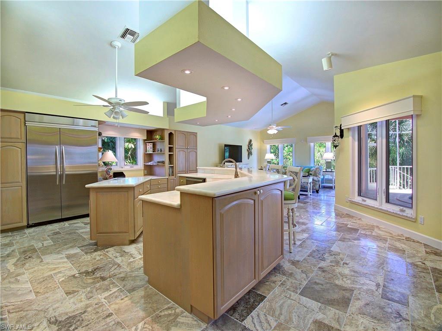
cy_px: 166
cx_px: 221
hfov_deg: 94.5
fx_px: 204
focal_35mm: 16
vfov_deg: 78.1
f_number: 8
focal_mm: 8
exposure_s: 1/10
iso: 200
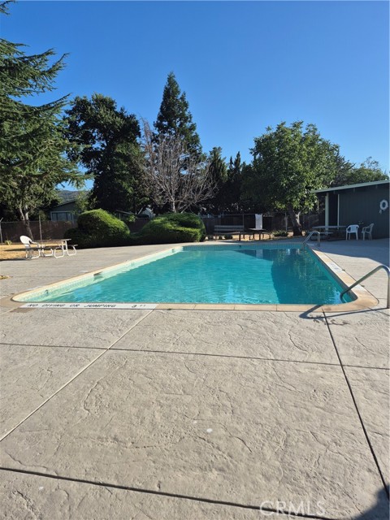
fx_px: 346
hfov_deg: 58.9
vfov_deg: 73.9
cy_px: 260
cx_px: 195
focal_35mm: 23
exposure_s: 1/1740
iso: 25
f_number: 1.8
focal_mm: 5.4
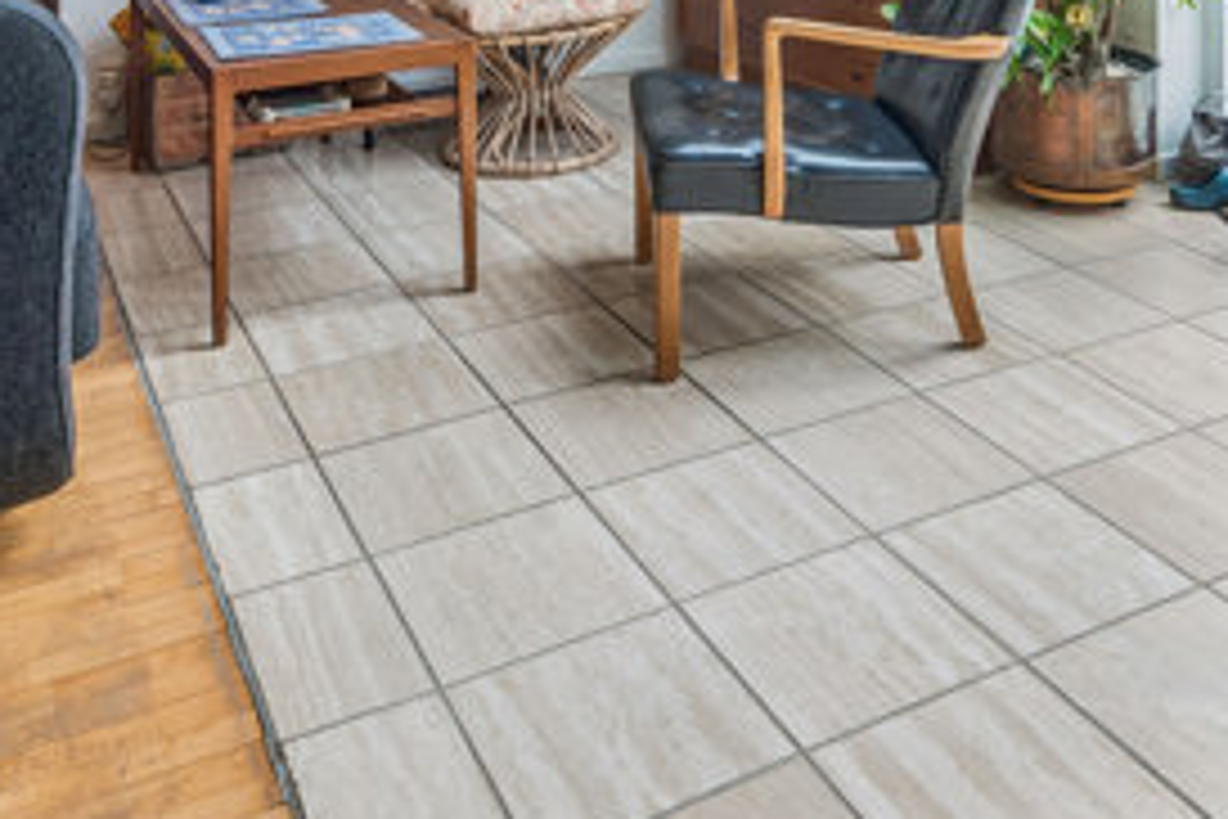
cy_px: -268
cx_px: 738
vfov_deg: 27.0
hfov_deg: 47.1
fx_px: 1398
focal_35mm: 41
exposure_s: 1/30
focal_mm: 14
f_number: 10
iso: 200
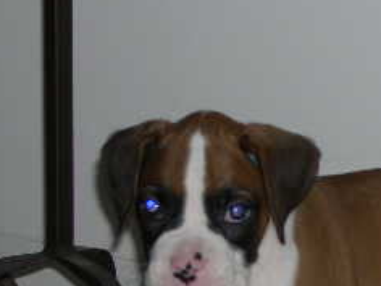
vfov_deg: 6.7
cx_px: 379
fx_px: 2443
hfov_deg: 8.9
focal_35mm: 222
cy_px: 278
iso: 100
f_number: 4.1
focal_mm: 17.4
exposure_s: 1/60
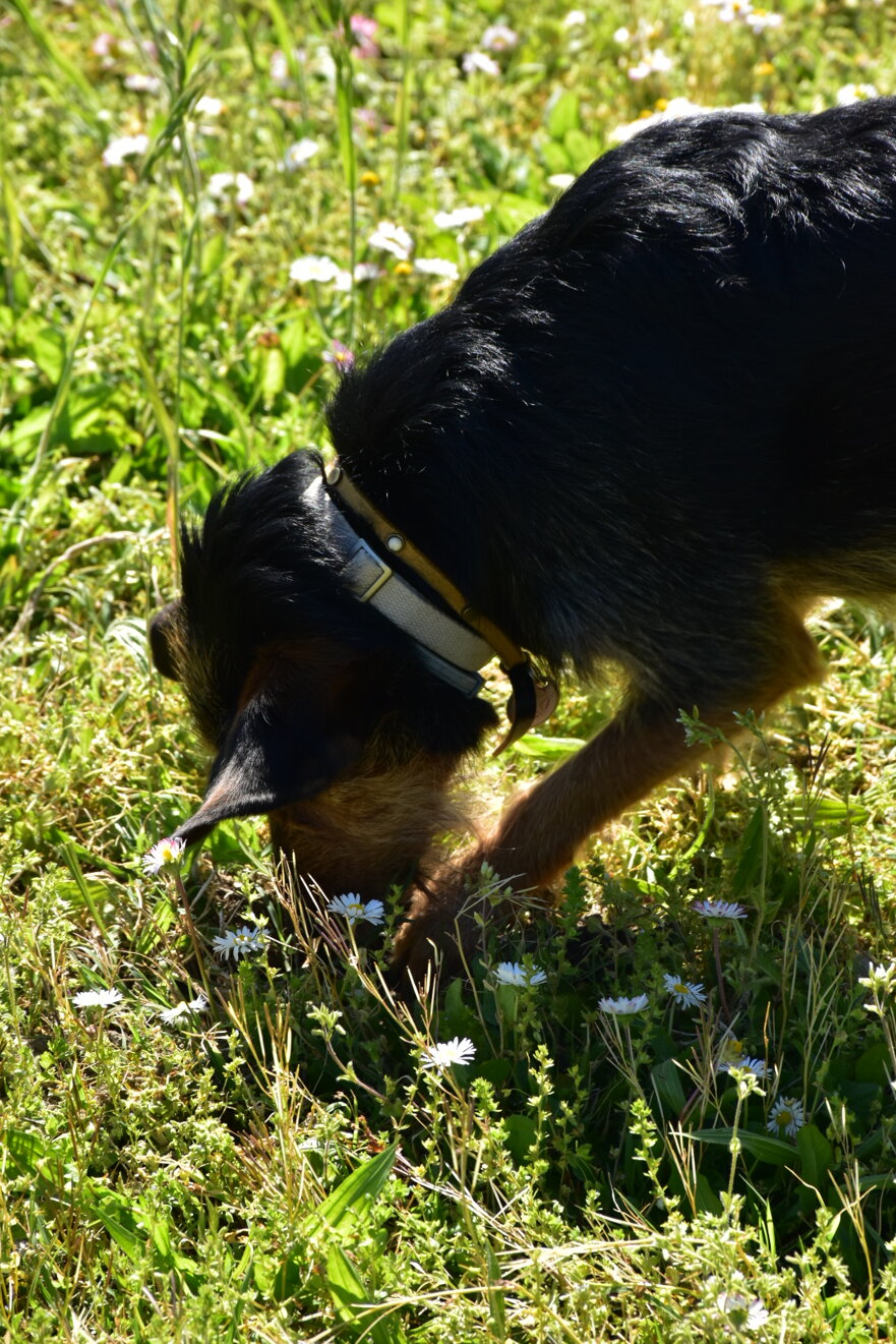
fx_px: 7837
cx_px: 448
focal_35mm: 210
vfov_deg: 9.8
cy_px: 672
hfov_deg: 6.5
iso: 400
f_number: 9
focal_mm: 140
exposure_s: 1/400
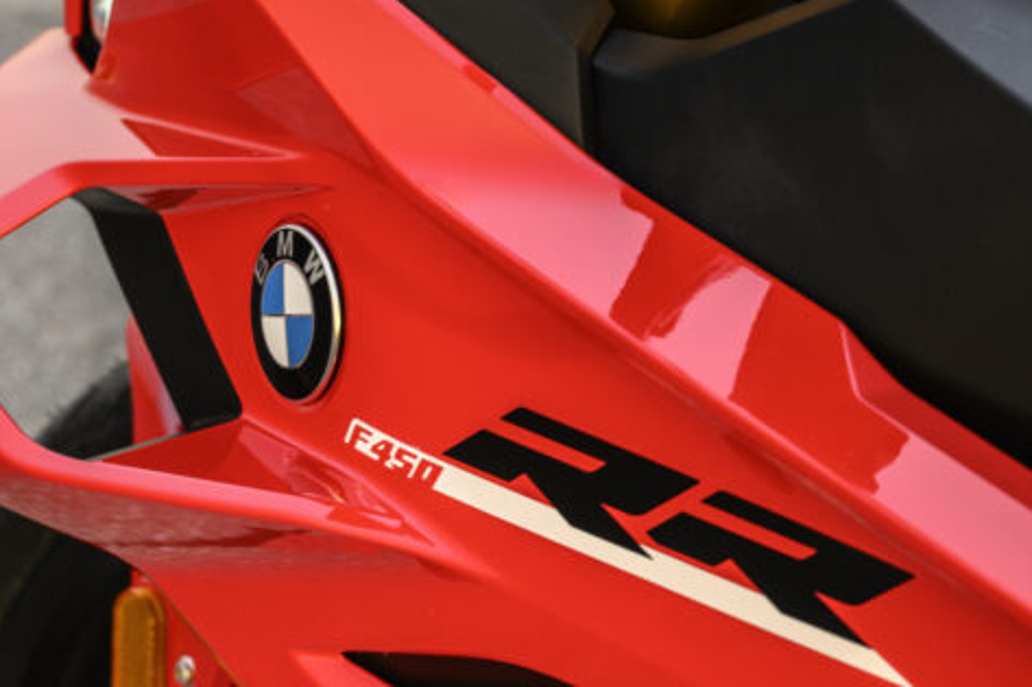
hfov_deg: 17.9
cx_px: 458
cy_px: 418
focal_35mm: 114
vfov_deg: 12.0
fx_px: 3267
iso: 500
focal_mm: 76
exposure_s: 1/30
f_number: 8
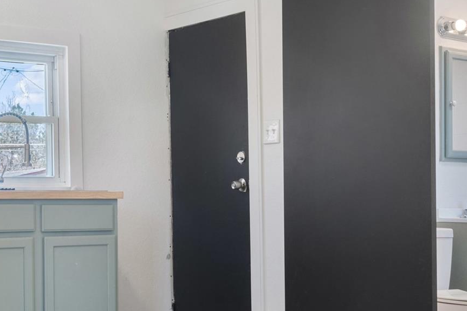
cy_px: 222
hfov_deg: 30.7
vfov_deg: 20.8
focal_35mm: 65
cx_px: 150
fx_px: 843
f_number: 8
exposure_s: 1/6
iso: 400
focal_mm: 35
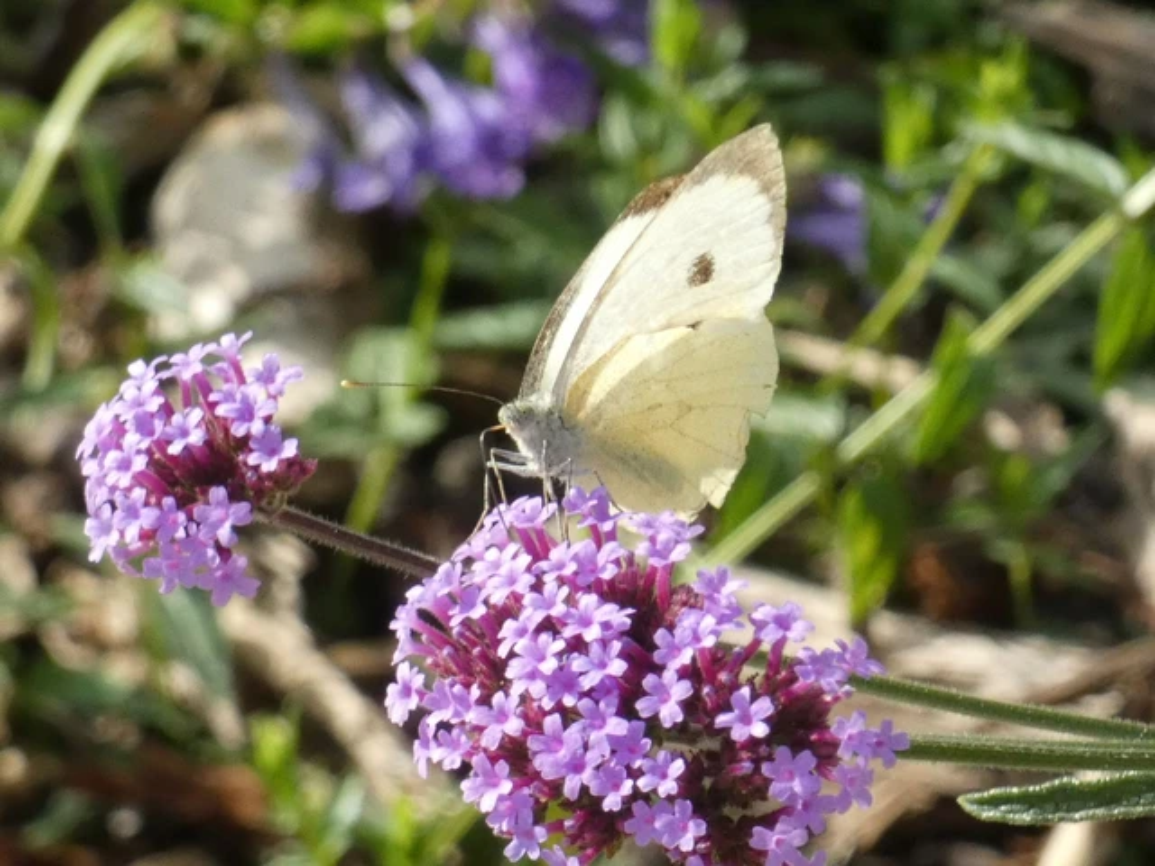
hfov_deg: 6.8
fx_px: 9710
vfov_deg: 5.1
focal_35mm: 291
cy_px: 433
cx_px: 578
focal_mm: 52.2
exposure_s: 1/320
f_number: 5.5
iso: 400
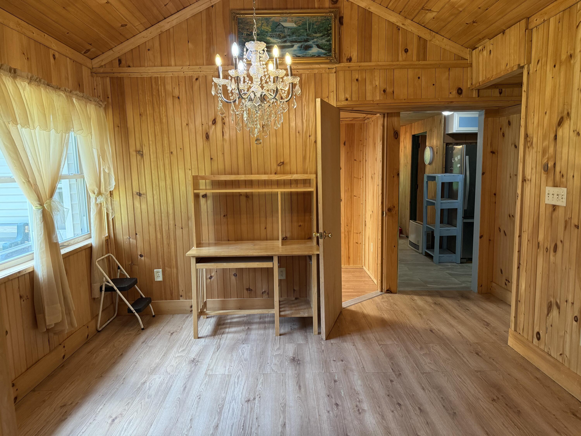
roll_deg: +1.0
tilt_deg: -7.5
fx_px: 403
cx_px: 290
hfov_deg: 71.6
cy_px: 218
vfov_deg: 56.8
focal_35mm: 24
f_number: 1.78
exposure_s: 1/120
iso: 320
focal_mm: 6.76
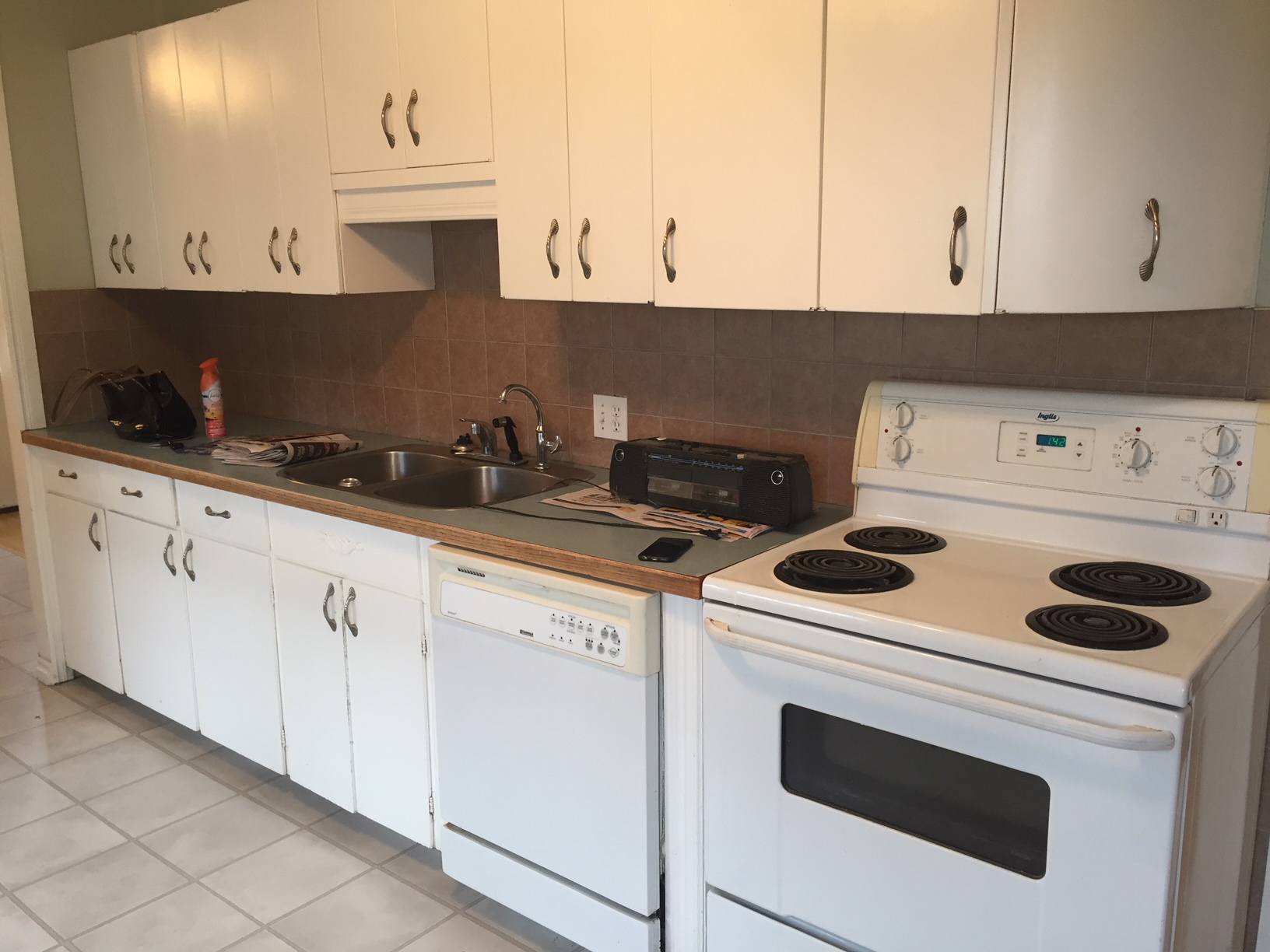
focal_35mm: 29
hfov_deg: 61.7
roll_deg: +1.9
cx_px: 635
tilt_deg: -14.0
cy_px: 476
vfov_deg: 48.2
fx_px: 1064
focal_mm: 4.15
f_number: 2.2
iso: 64
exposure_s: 1/30
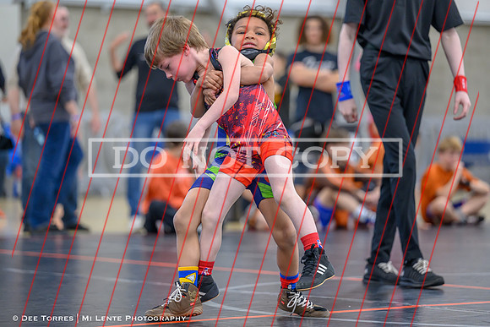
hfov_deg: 13.5
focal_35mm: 152
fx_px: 2074
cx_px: 233
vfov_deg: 9.0
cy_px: 157
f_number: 2.8
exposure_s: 1/640
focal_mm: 145
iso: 2800
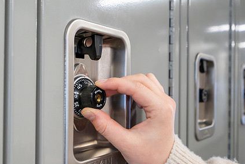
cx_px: 163
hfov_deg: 41.4
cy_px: 92
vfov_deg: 28.6
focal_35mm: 47
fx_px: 320
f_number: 5.6
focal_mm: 30
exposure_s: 1/50
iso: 2000
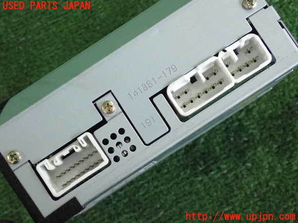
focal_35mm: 82
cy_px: 112
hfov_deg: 23.8
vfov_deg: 18.0
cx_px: 149
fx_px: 706
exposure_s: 1/125
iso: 1600
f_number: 4.3
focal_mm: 14.62
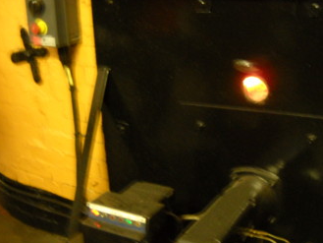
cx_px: 200
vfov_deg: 26.1
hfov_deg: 34.2
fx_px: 523
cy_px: 140
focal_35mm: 56
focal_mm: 6.72
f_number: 3.1
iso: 400
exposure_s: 1/2
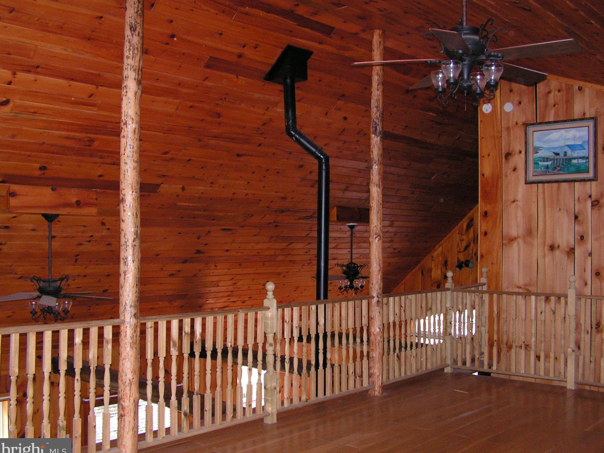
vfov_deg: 38.7
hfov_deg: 50.1
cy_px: 230
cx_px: 306
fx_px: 645
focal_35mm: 37
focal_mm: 6
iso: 200
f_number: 3.2
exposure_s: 1/40
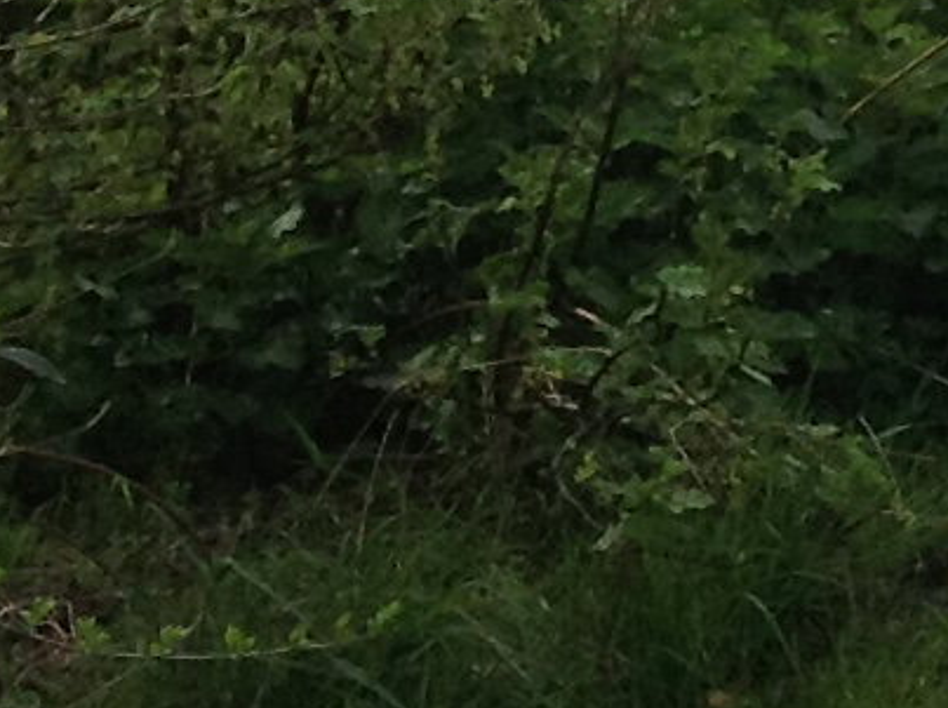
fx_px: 6153
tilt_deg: -6.2
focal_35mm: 225
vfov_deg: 6.5
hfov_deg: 7.9
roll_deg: -2.2
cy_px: -430
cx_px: 2569
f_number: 2.4
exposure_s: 1/1120
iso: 50
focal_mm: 4.28
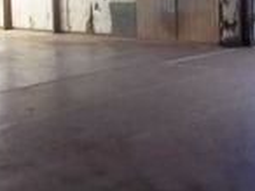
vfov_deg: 19.6
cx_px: 80
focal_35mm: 74
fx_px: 544
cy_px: 37
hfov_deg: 26.2
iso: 387
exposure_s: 1/8
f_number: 3.5
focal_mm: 4.9
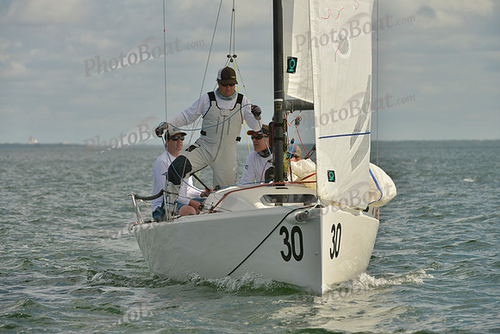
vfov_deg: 5.3
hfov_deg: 7.9
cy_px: 167
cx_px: 250
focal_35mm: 260
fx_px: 3612
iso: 280
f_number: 10
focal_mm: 260
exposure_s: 1/1000
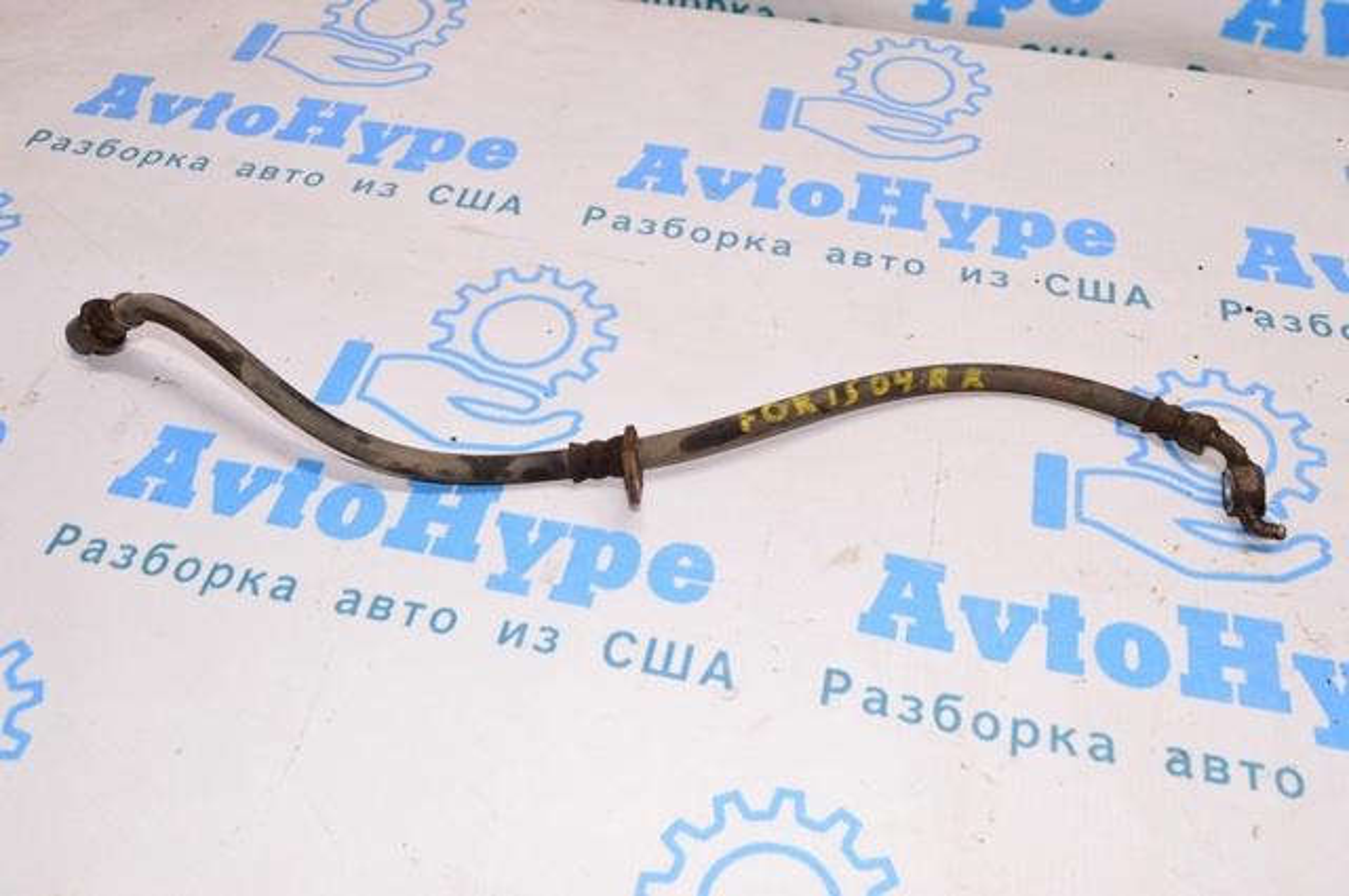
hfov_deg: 55.2
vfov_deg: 38.3
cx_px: 674
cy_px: 448
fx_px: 1291
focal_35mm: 34
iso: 1600
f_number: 8
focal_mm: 23
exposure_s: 1/80
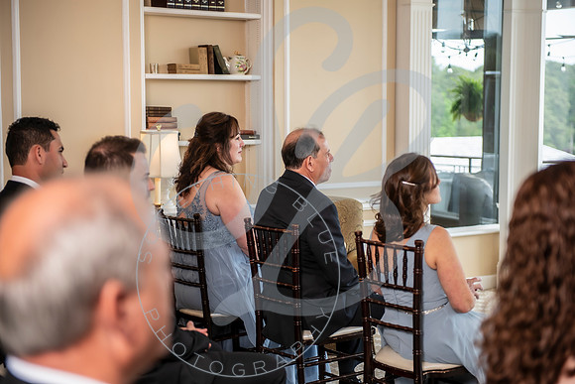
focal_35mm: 72
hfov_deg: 28.2
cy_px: 192
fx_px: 1144
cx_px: 288
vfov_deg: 19.0
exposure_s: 1/160
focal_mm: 70
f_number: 2.8
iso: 200
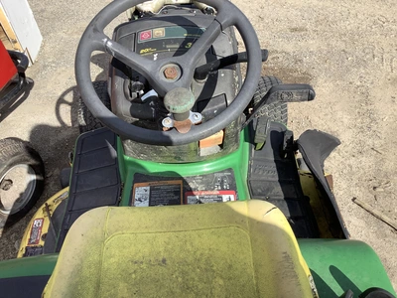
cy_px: 149
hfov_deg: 58.4
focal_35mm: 31
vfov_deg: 45.4
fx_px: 356
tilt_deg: -45.4
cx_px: 198
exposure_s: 1/970
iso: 25
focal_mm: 3.3
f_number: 2.4
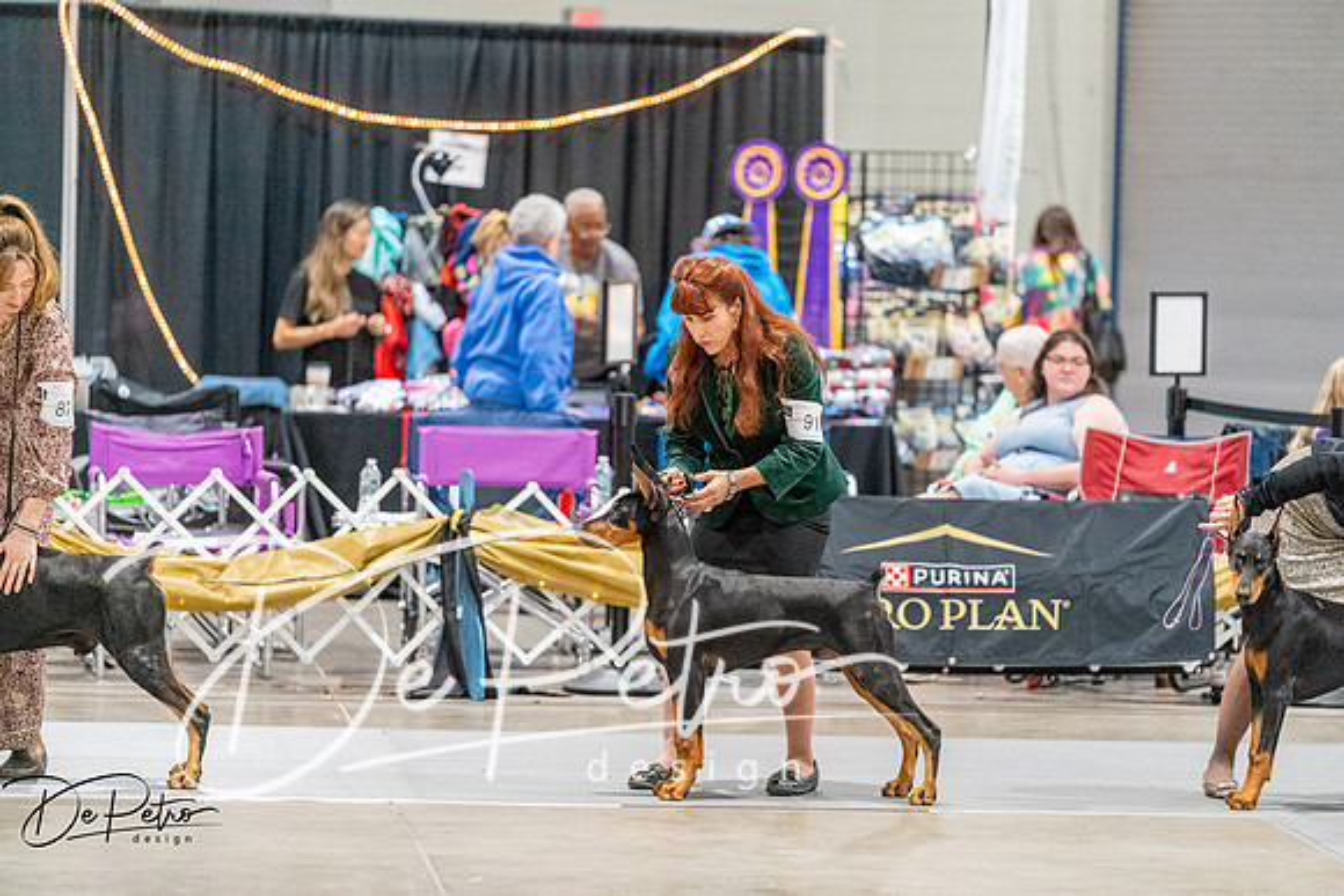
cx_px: 672
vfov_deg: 7.5
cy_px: 448
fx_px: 6796
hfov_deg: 11.3
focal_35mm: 182
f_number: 2.8
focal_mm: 182
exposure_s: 1/320
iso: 12800
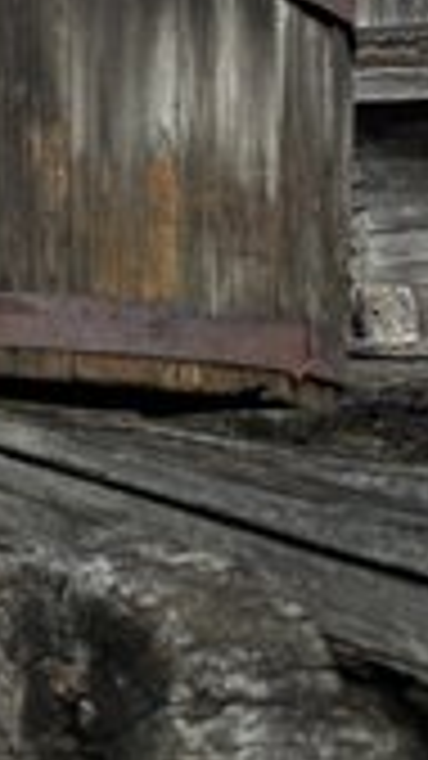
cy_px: 94
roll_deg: +0.1
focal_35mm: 62
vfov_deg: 32.4
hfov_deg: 15.6
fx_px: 1252
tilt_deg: +6.9
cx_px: -419
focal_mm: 6.86
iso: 80
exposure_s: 1/3861
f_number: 1.78
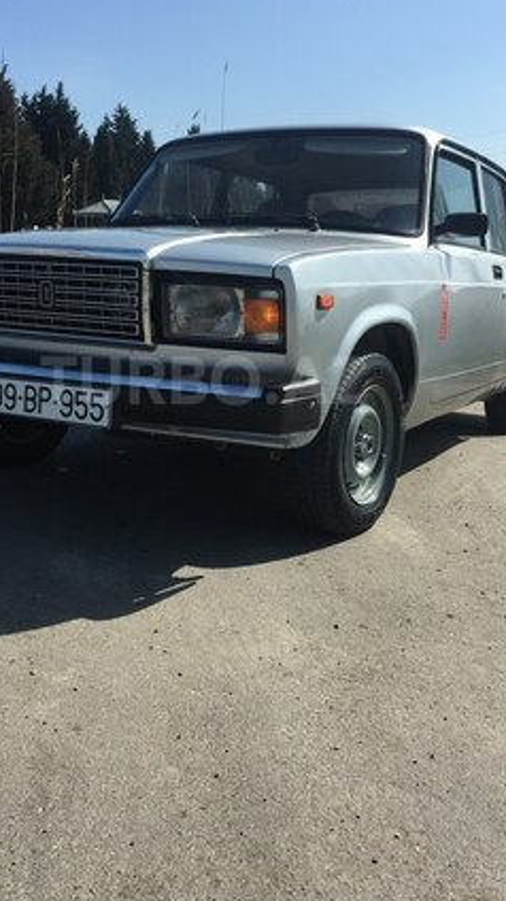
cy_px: 380
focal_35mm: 37
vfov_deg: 53.8
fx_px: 884
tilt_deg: -8.7
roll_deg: -1.0
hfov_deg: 31.9
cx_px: 204
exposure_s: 1/2475
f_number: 2.2
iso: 32
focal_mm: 4.15
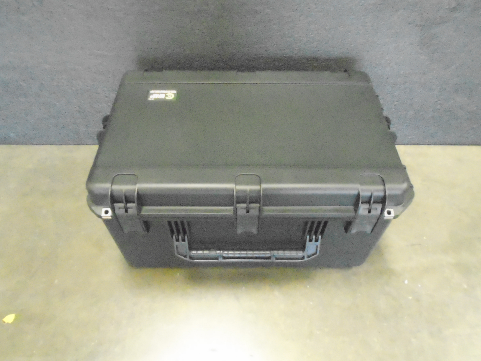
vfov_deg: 53.1
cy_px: 180
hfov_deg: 67.3
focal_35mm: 26
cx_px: 240
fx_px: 361
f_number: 3.2
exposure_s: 1/60
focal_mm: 4.6
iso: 3200
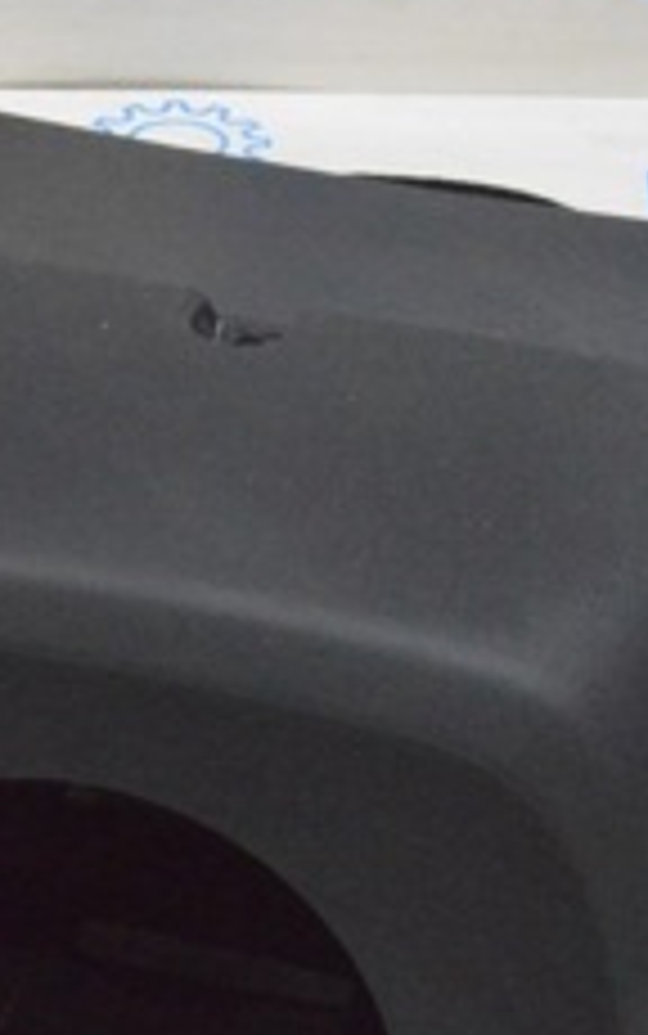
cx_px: 108
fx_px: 3838
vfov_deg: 15.3
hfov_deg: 9.6
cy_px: 745
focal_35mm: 136
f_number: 20
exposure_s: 1/20
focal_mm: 32
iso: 6400
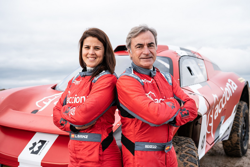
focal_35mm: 50
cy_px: 84
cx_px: 125
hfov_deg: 39.6
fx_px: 347
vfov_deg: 27.0
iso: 100
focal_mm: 50
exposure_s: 1/250
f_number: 4
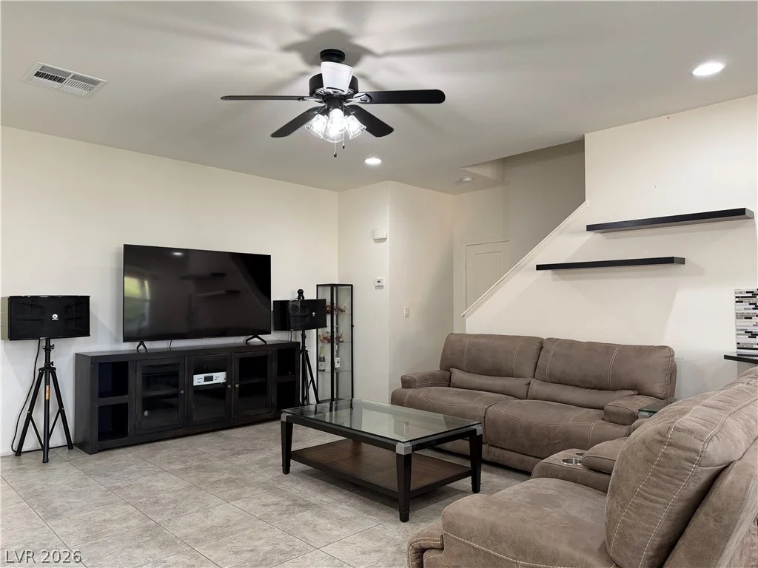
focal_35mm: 24
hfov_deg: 71.6
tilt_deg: +2.1
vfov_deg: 56.8
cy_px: 284
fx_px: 526
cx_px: 379
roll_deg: -0.2
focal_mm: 6.76
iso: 160
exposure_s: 1/60
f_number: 1.78
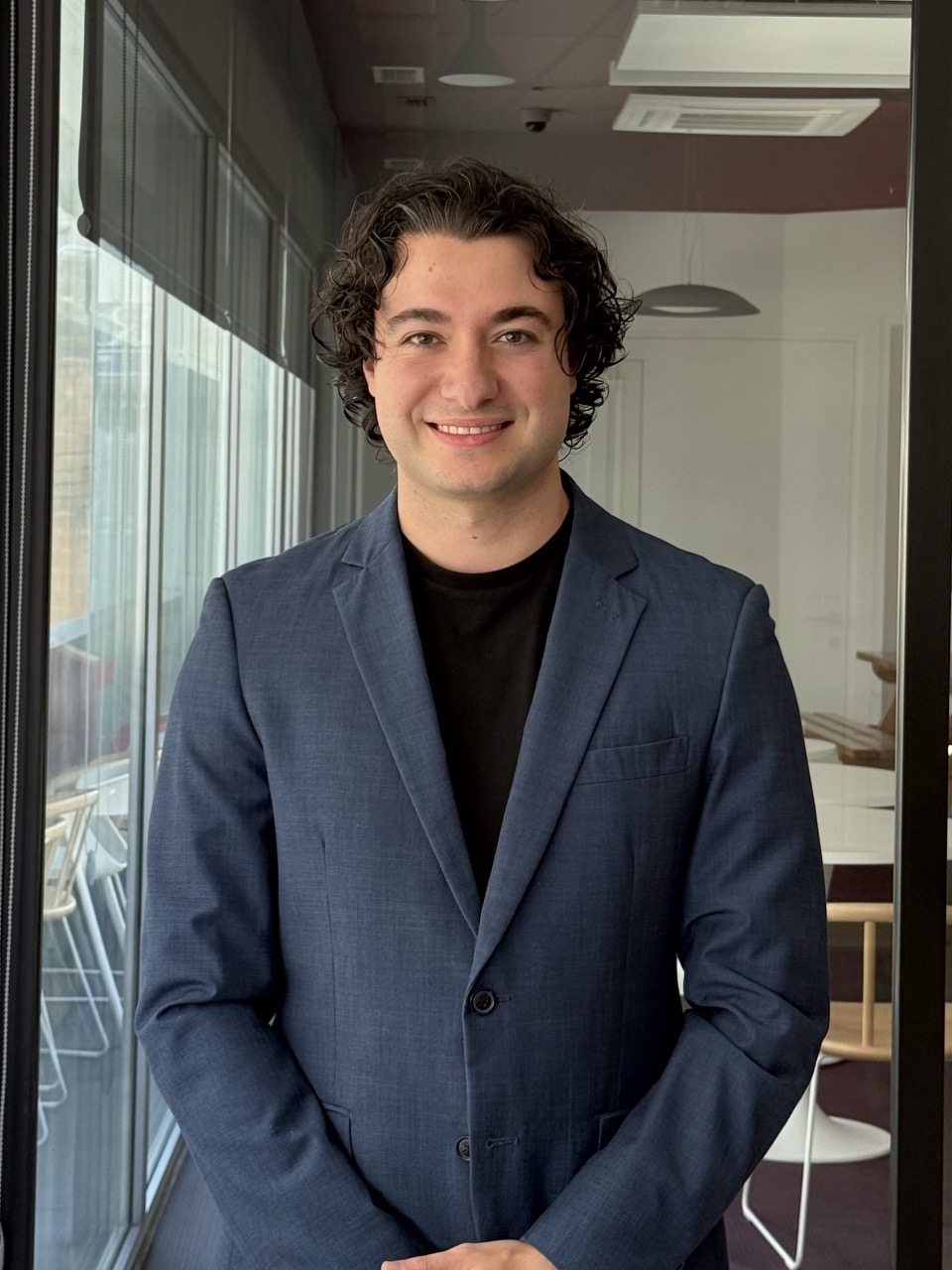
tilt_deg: +0.9
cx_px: 476
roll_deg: -1.8
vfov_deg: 39.7
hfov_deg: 30.3
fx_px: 1760
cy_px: 635
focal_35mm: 48
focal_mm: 6.76
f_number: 1.78
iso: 80
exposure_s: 1/121
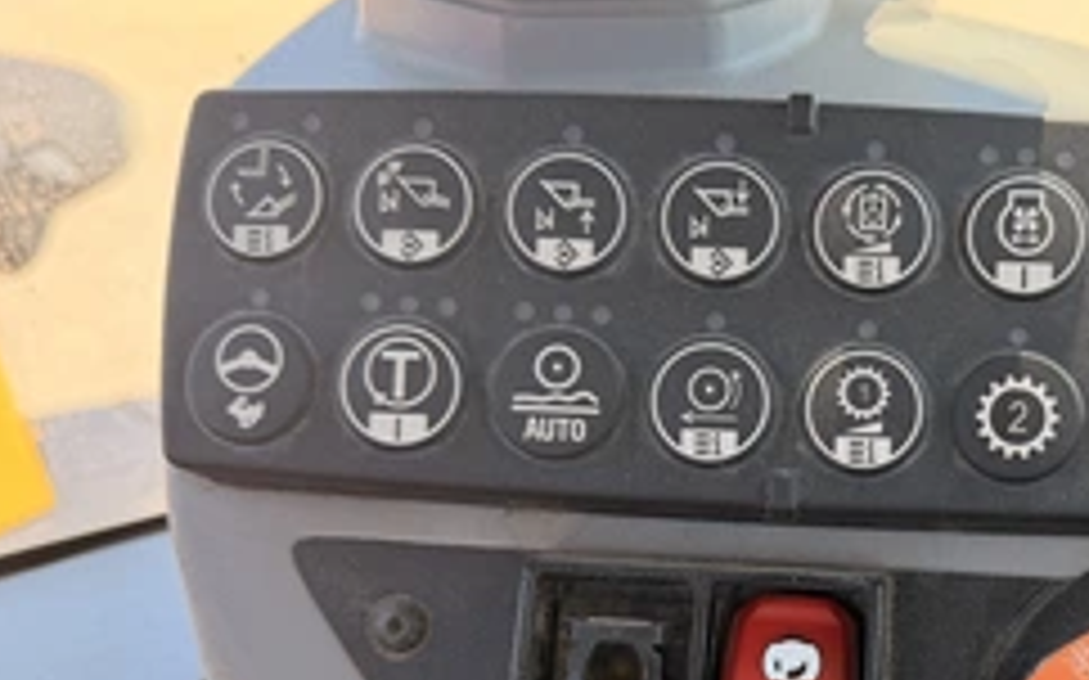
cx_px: 882
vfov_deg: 30.1
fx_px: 1246
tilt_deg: -33.6
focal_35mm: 42
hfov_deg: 44.7
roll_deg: -0.9
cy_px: 491
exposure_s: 1/379
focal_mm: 6.76
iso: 100
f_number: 1.78
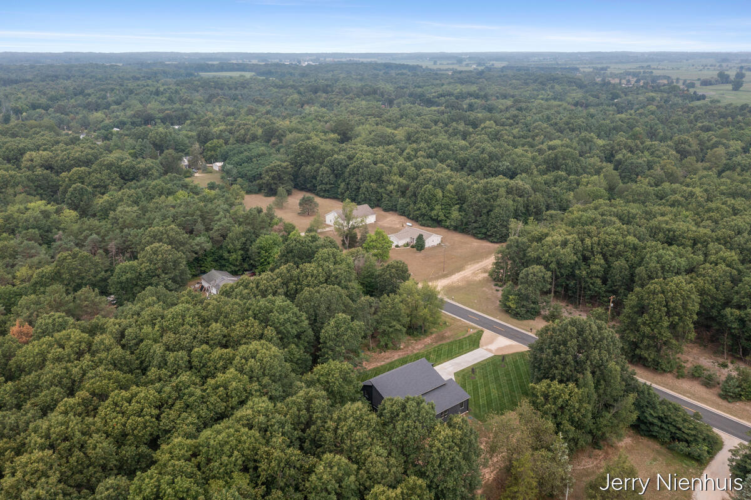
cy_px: 250
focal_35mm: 28
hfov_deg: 65.5
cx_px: 376
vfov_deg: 46.4
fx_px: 584
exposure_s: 1/160
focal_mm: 10.26
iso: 100
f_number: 8
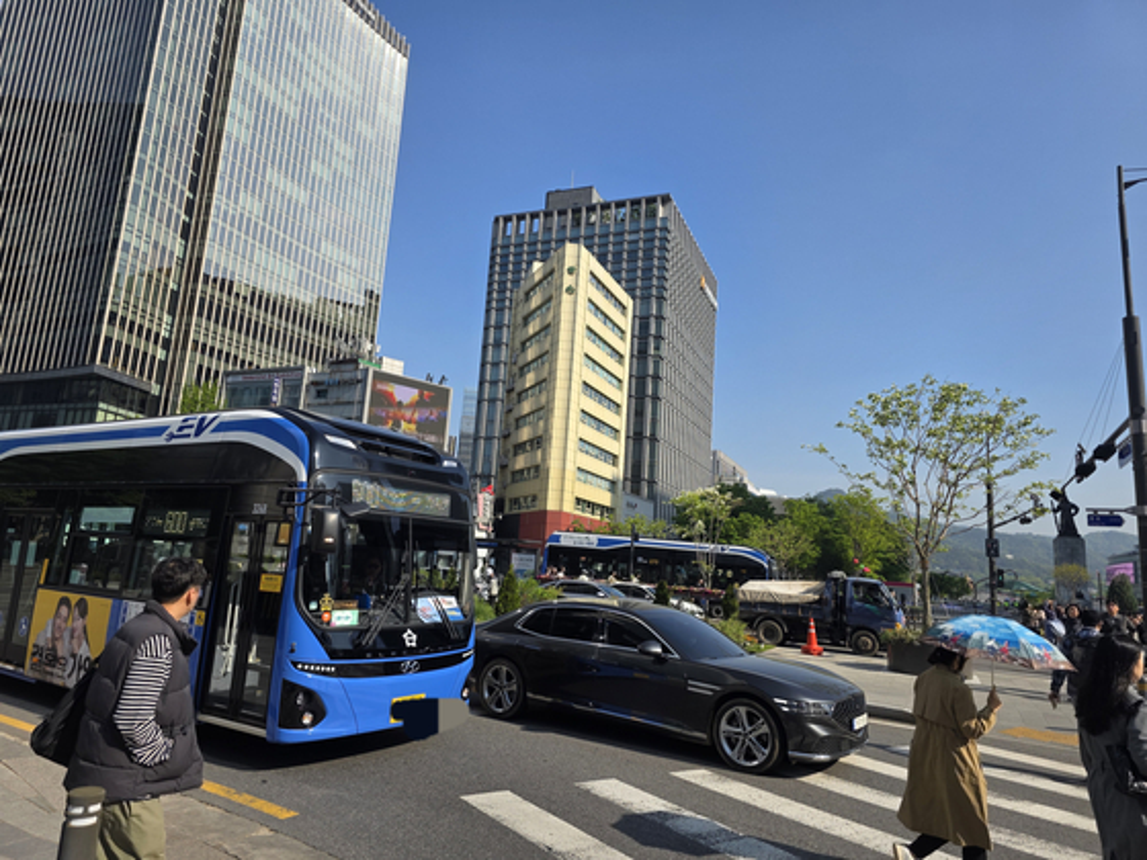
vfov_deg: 58.9
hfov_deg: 73.9
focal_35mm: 23
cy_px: 430
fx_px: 762
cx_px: 574
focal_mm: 6.3
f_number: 1.7
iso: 80
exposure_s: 1/10000
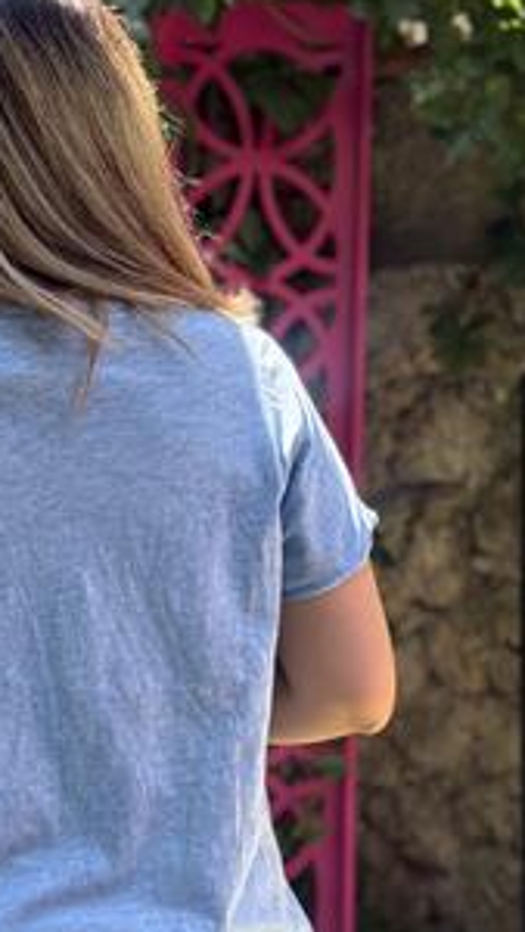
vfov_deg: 29.2
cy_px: 582
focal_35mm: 72
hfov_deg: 16.6
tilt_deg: -3.9
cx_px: 71
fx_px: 1780
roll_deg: +0.0
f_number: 1.78
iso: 80
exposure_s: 1/278
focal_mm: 6.76
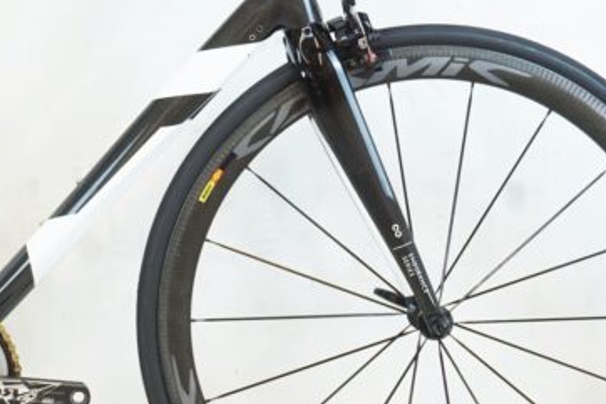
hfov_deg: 14.2
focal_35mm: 142
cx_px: 5
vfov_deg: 9.6
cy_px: 130
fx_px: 2393
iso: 800
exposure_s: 1/40
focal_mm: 39
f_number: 6.3
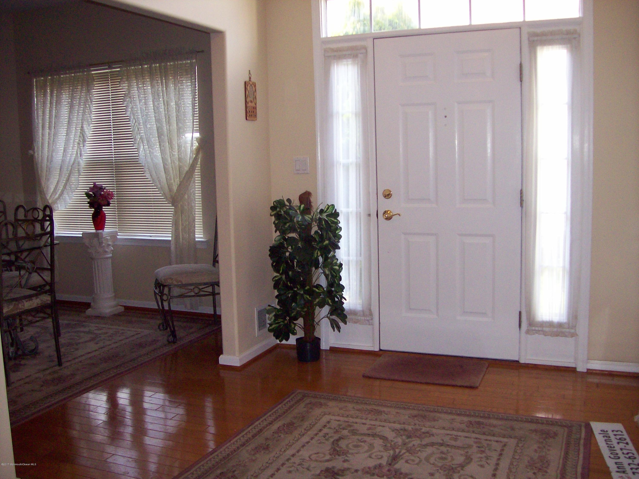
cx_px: 320
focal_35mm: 36
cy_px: 240
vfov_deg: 39.6
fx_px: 664
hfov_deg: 51.4
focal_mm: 6
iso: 140
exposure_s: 1/64
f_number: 2.7
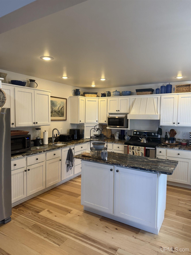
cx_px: 96
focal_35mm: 24
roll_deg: -0.7
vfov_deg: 71.6
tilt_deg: -4.6
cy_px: 128
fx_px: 177
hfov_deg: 56.8
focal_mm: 6.76
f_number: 1.78
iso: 160
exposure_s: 1/120
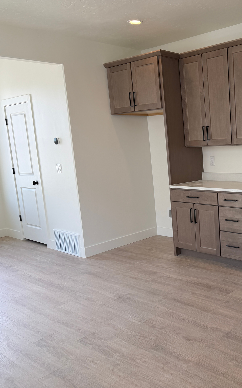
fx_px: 359
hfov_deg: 34.2
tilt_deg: -8.7
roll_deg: +2.6
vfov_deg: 56.7
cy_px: 194
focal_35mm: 34
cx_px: 238
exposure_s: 1/309
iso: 80
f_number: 1.78
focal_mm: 6.76
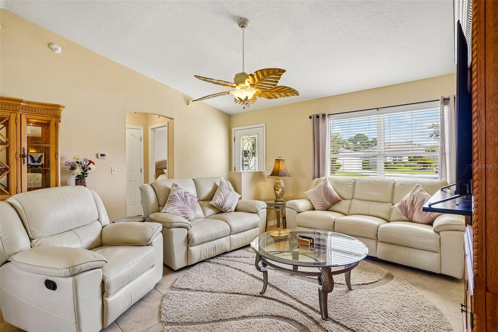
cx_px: 249
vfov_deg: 70.4
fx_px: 235
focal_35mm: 17
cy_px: 166
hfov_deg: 93.3
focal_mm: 17
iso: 400
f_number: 9
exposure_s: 1/30
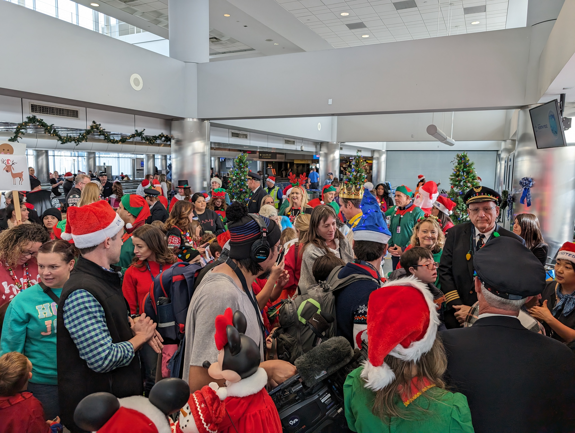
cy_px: 216
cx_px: 288
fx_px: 399
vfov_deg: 56.9
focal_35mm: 24
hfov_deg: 71.5
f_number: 1.68
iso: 76
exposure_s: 1/216
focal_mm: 6.9
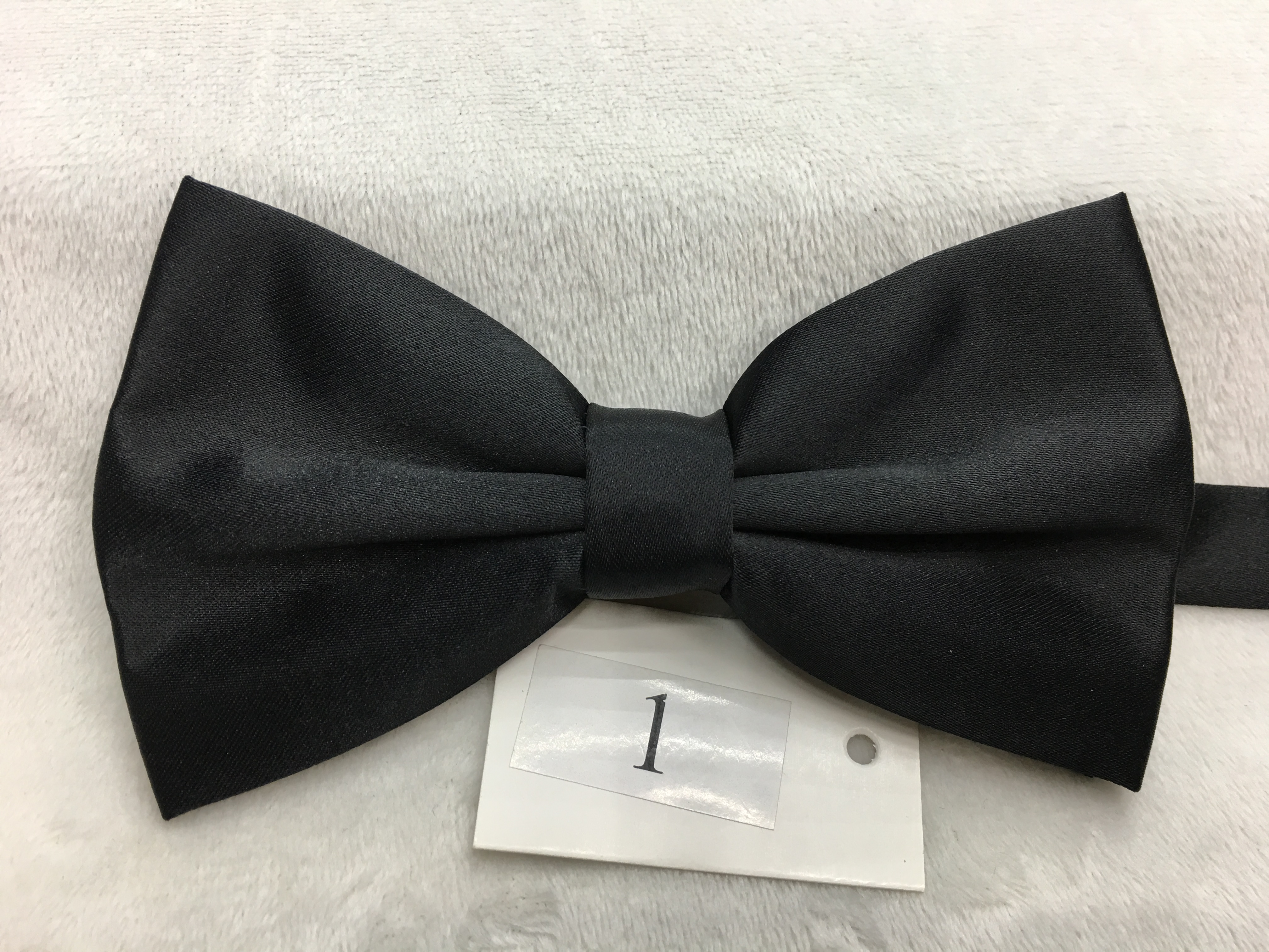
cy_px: 476
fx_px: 1063
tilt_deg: -55.2
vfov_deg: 48.2
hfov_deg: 61.7
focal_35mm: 29
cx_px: 634
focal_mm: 4.15
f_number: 2.2
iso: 25
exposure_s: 1/15
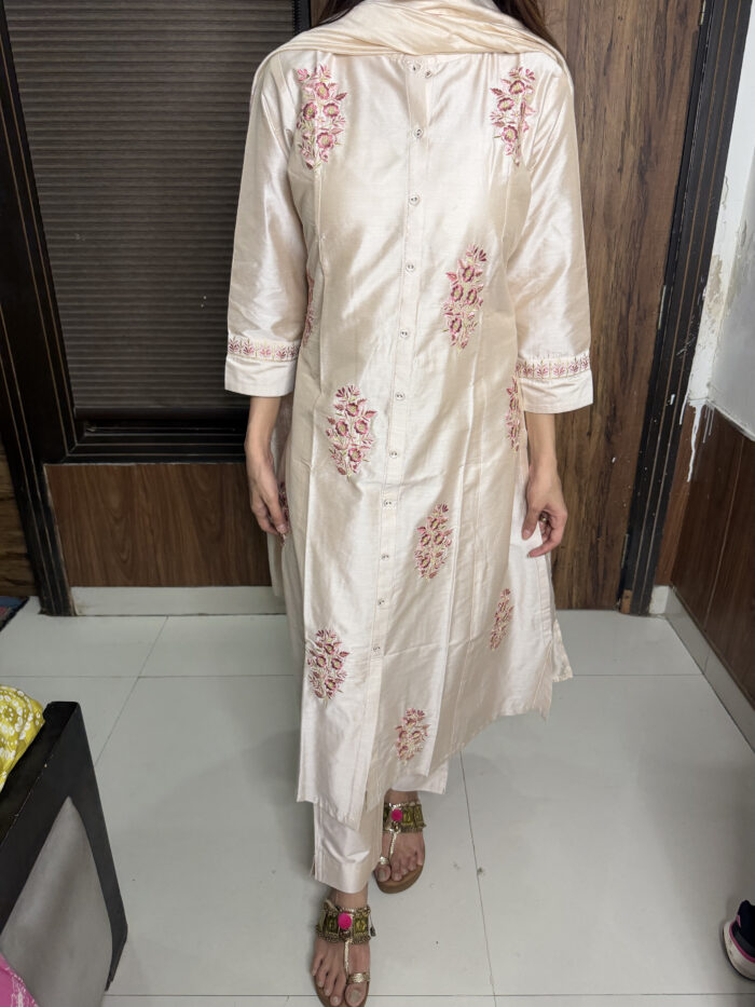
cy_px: 504
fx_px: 698
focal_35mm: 24
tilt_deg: -24.4
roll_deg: +0.0
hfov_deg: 56.8
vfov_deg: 71.6
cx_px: 378
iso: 200
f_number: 1.78
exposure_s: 1/100
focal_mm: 6.76
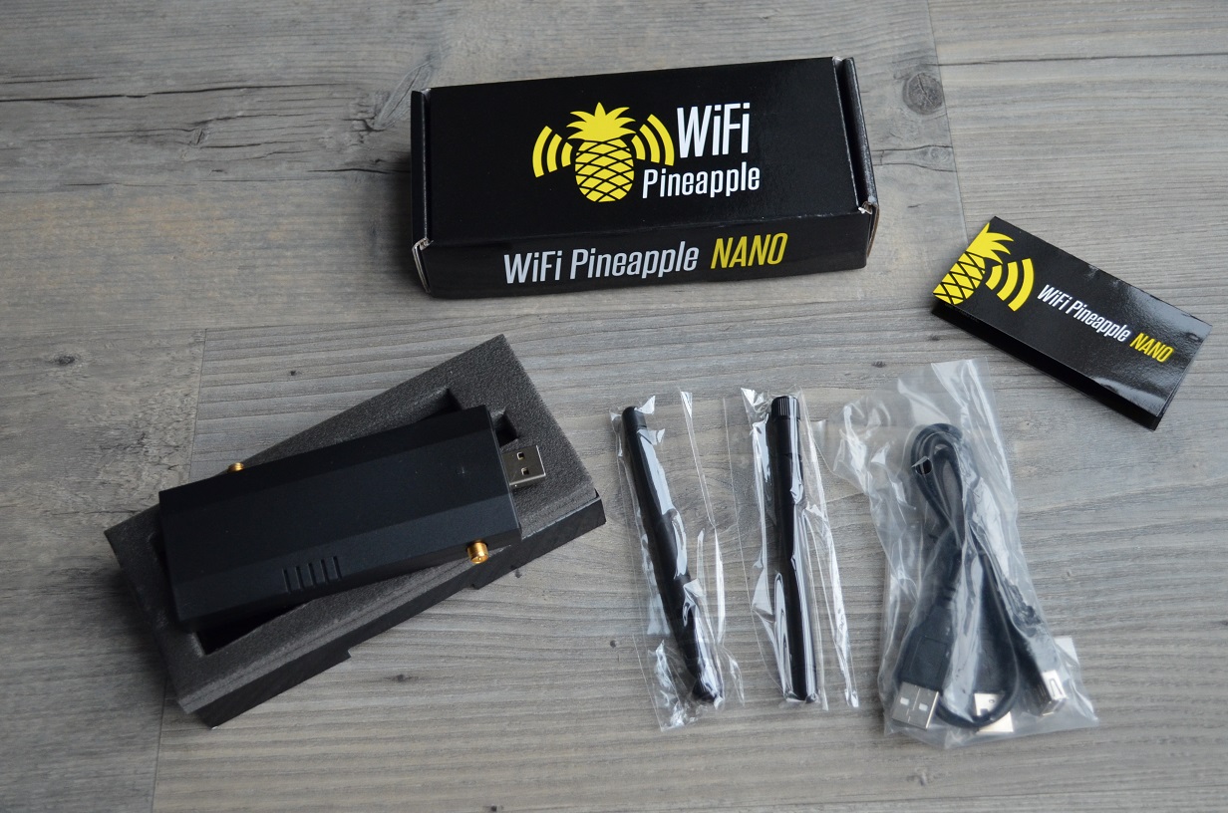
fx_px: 1328
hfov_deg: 49.6
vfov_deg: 34.1
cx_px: 614
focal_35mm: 39
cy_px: 406
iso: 800
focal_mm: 26
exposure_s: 1/30
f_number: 4.2
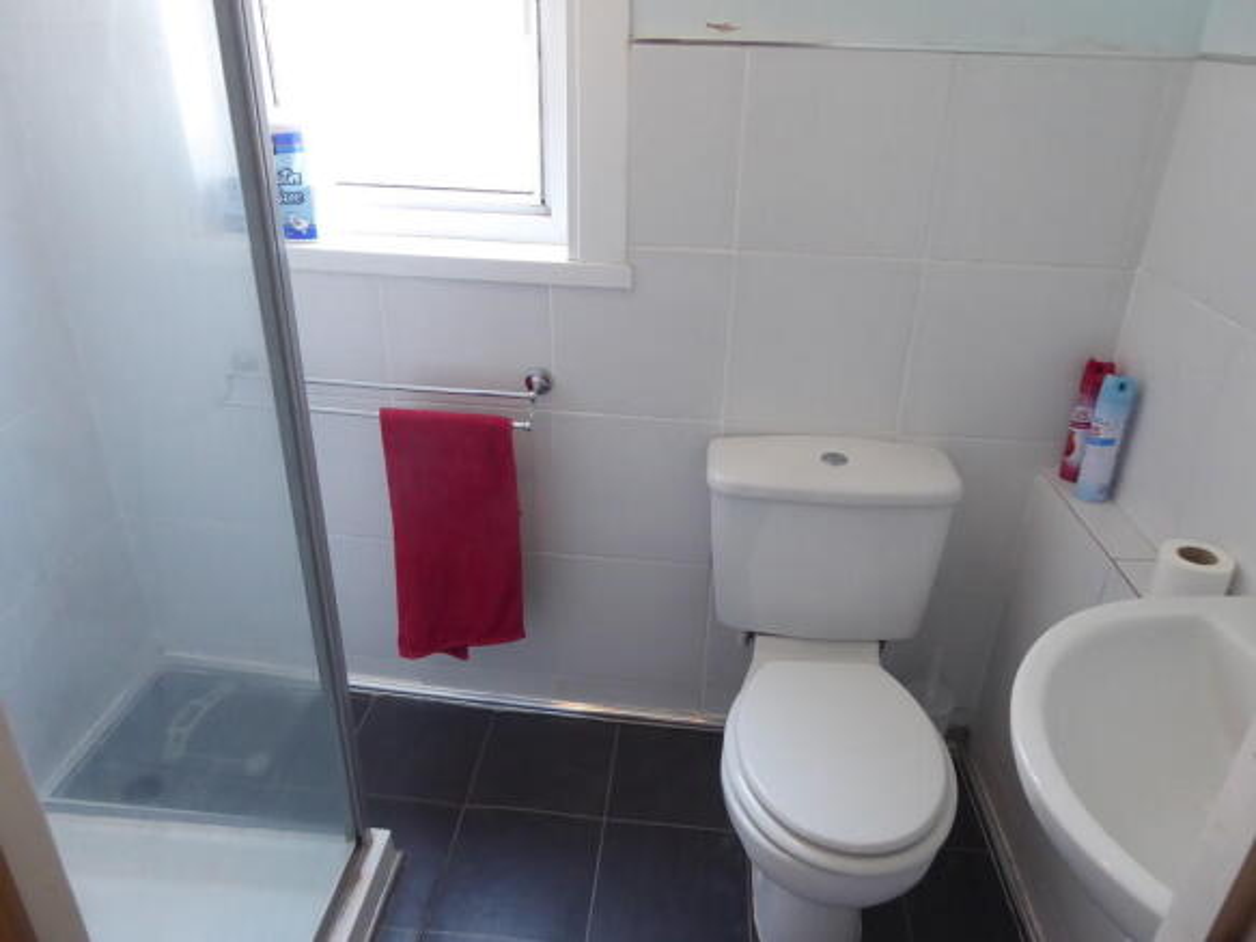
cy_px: 471
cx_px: 628
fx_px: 907
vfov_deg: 54.9
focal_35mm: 25
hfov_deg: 69.4
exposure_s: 1/25
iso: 400
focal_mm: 4.3
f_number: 3.3
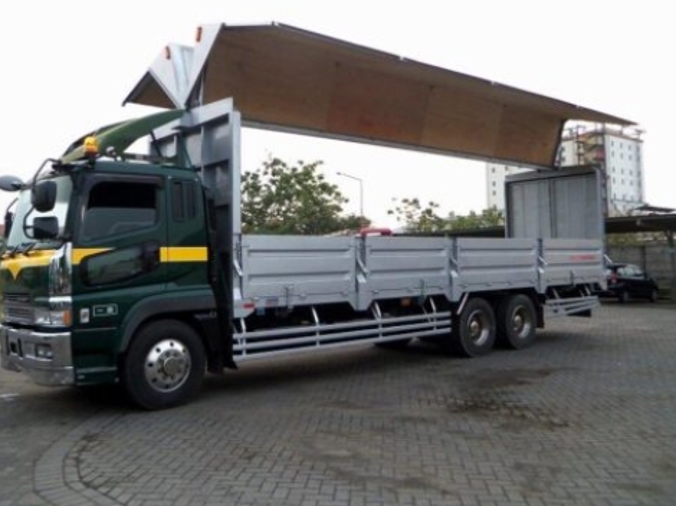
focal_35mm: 31
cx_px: 315
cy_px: 234
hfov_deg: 58.3
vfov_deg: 45.4
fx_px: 605
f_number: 3.9
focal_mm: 5.1
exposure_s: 1/50
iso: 64
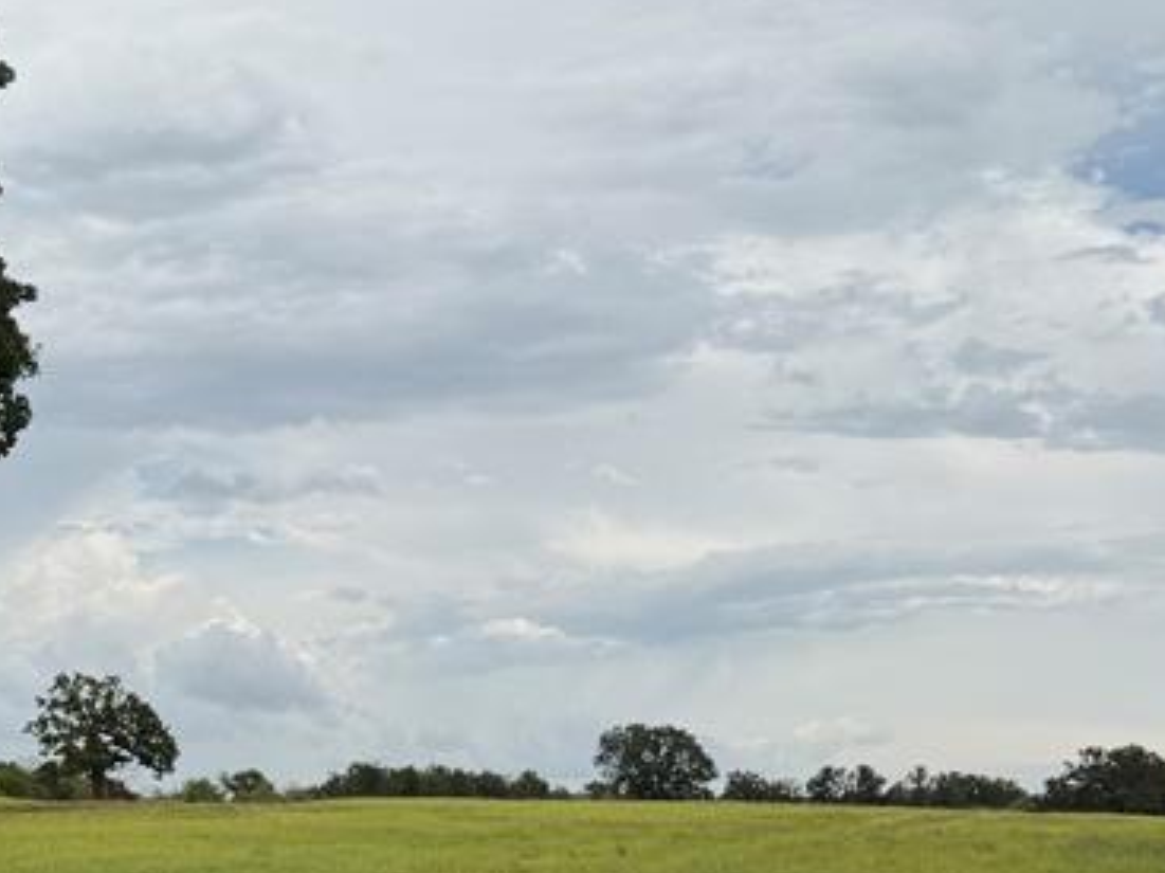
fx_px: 2254
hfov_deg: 28.7
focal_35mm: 67
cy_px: 692
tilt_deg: +0.8
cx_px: 336
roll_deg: -0.7
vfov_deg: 21.7
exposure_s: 1/10309
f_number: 1.78
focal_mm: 6.76
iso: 80
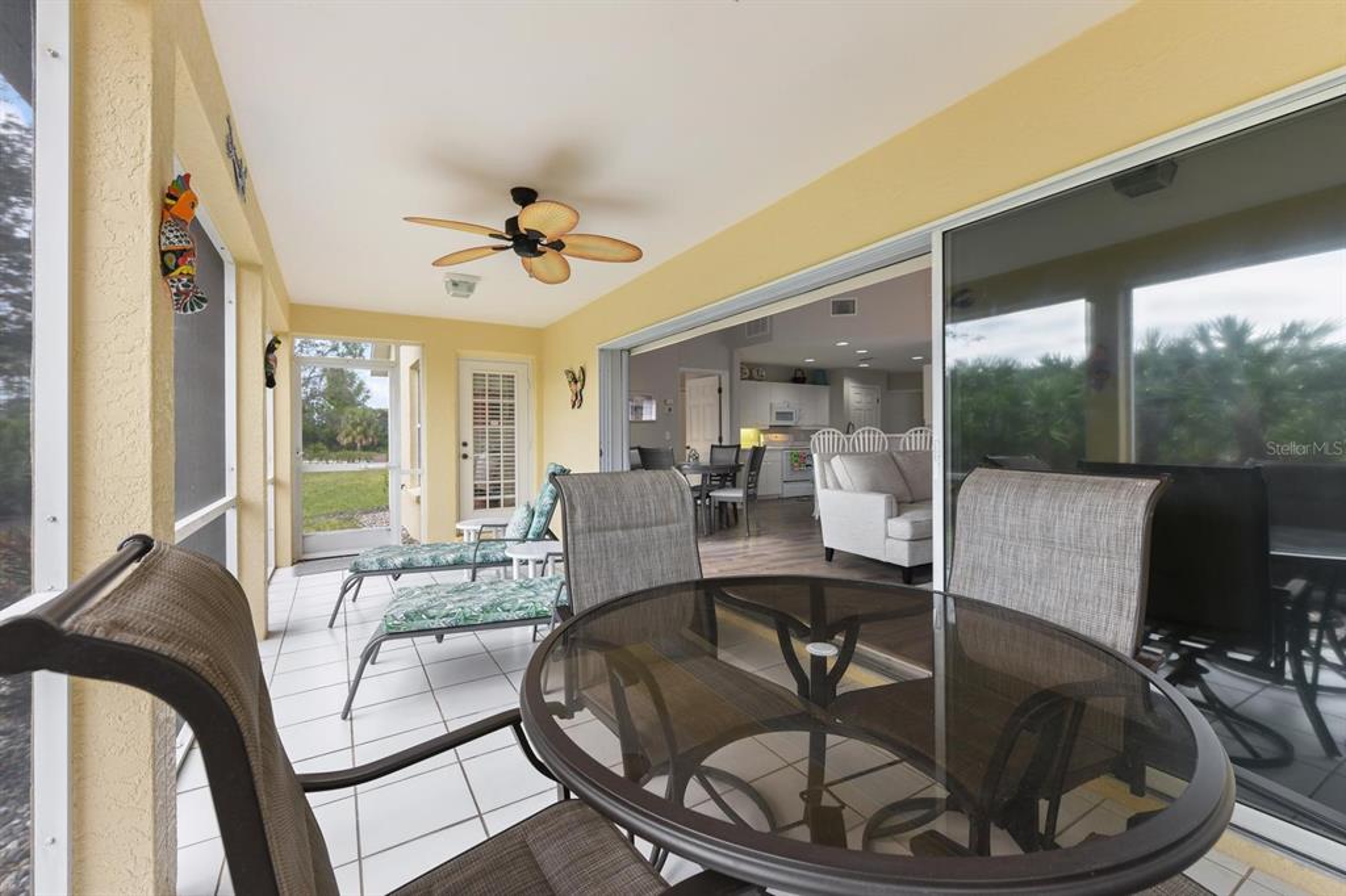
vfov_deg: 77.3
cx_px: 673
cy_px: 448
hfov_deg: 100.4
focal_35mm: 15
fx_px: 561
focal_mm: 15
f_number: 8
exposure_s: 1/50
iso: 400
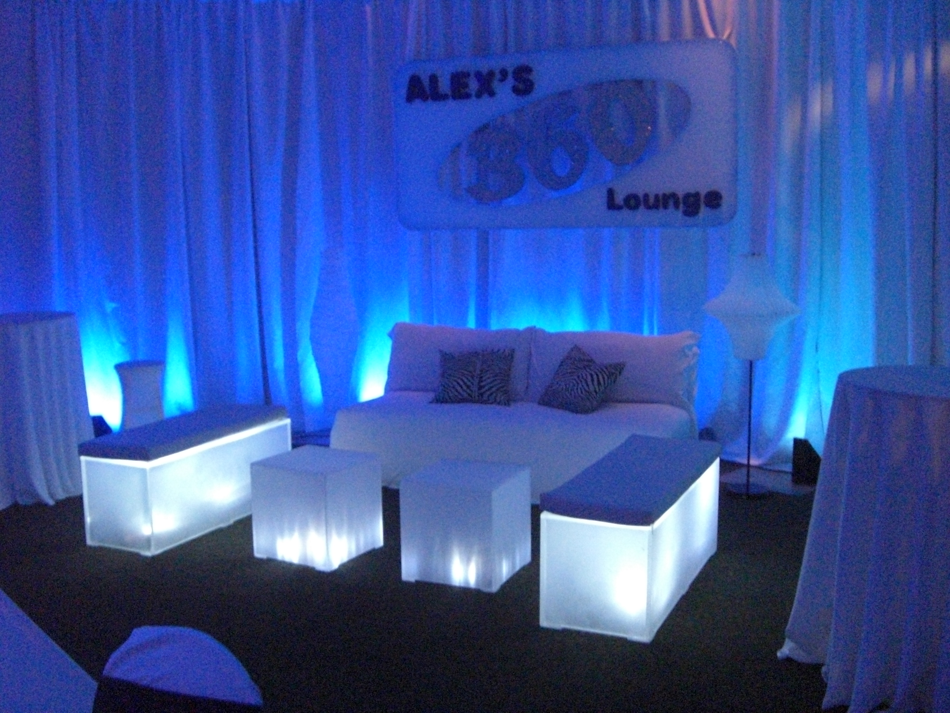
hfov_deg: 49.0
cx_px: 475
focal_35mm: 38
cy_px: 356
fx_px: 1043
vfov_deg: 37.7
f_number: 2.7
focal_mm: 6.2
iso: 800
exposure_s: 1/20
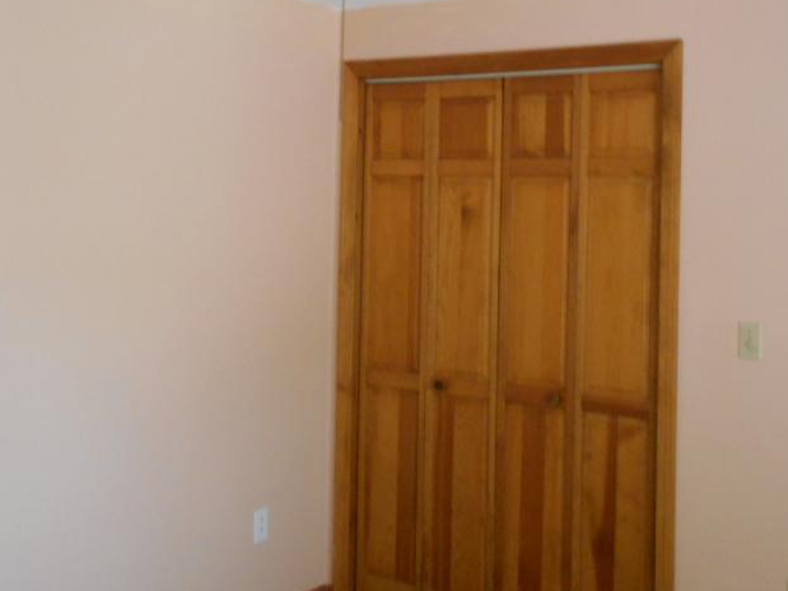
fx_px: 979
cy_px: 186
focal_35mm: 43
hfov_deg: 43.8
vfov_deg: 33.2
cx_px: 437
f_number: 3.2
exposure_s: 1/30
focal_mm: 4.6
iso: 360
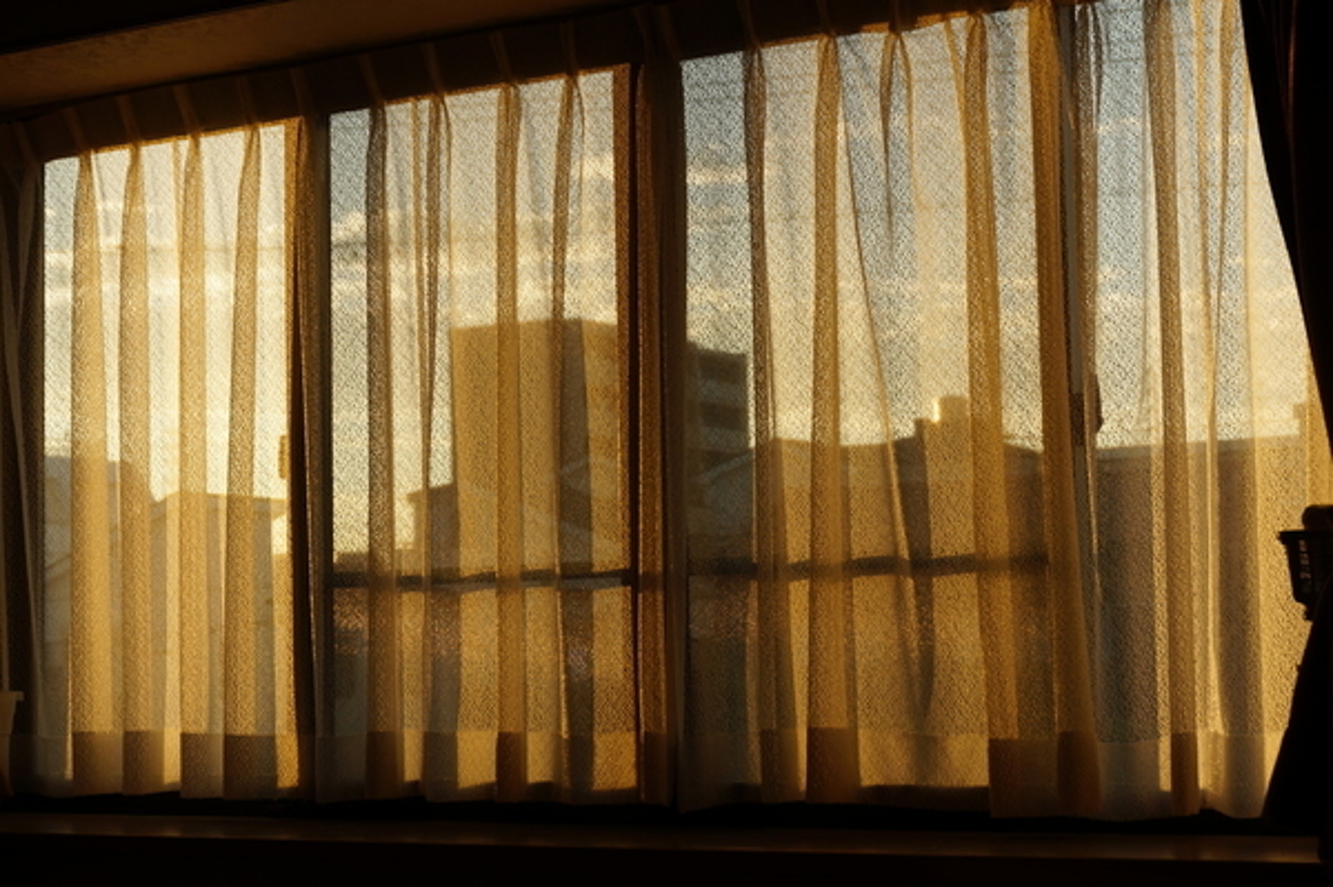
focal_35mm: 66
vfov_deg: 20.6
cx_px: 666
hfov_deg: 30.5
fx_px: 2442
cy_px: 444
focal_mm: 44
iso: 100
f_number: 8
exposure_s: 1/100
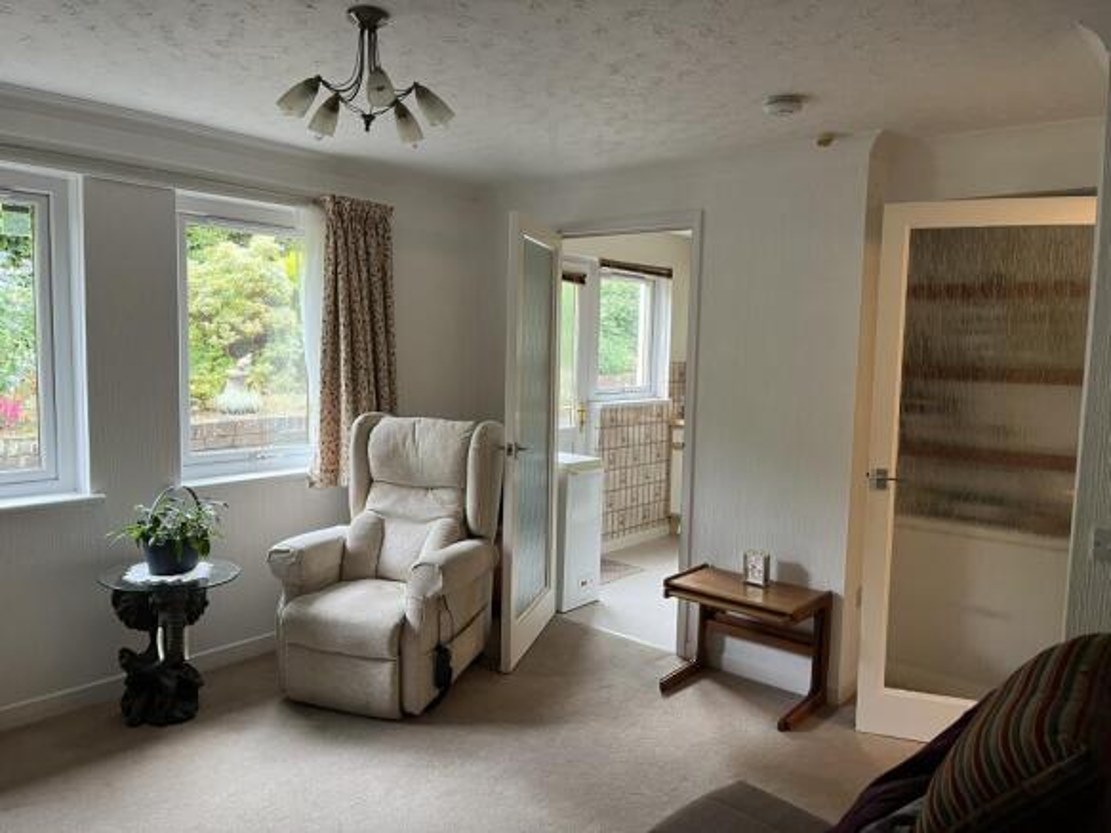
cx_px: 556
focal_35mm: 26
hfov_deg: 67.3
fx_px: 834
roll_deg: -0.9
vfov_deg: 53.0
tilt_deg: -5.0
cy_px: 416
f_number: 1.6
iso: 80
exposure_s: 1/50
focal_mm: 5.1
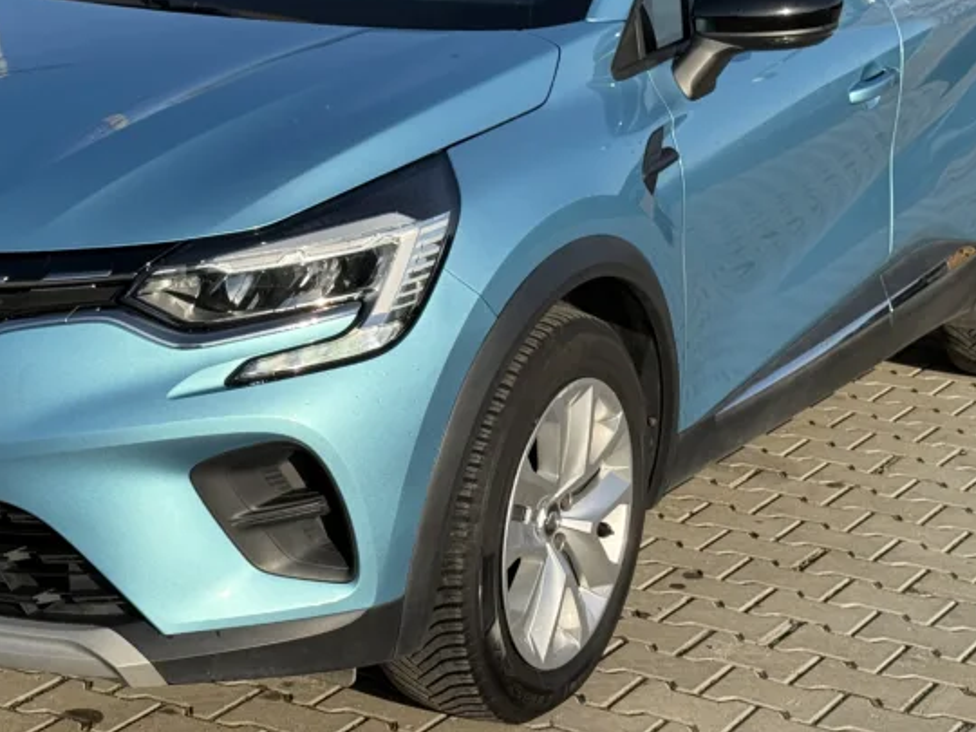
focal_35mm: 91
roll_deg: -1.4
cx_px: 325
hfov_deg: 21.5
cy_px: 211
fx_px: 2566
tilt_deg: -11.2
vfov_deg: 16.2
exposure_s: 1/4329
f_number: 1.78
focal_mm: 6.76
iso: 100
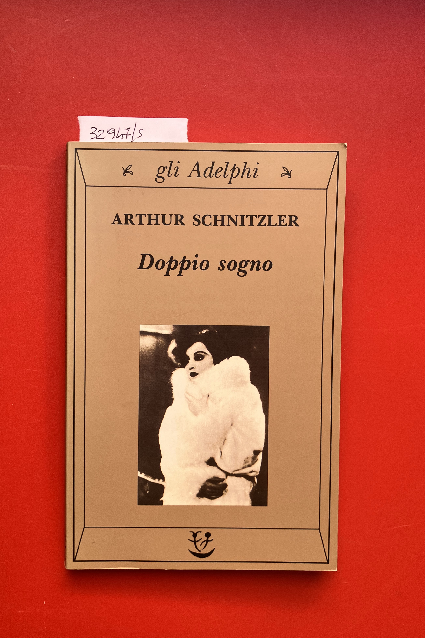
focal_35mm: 30
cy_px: 327
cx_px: 205
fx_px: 531
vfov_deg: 61.9
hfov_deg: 43.6
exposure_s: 1/100
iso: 50
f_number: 1.8
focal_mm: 3.99
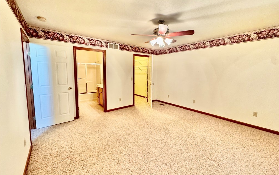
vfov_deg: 74.7
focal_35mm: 15
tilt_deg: -6.2
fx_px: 114
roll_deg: -0.6
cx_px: 138
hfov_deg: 101.5
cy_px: 82
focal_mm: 2.22
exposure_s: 1/60
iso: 640
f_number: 2.2
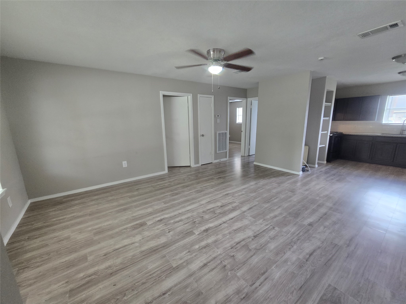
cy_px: 152
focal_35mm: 13
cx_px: 203
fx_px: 152
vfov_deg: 89.9
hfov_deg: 106.2
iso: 250
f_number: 2.2
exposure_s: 1/60
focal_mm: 2.2
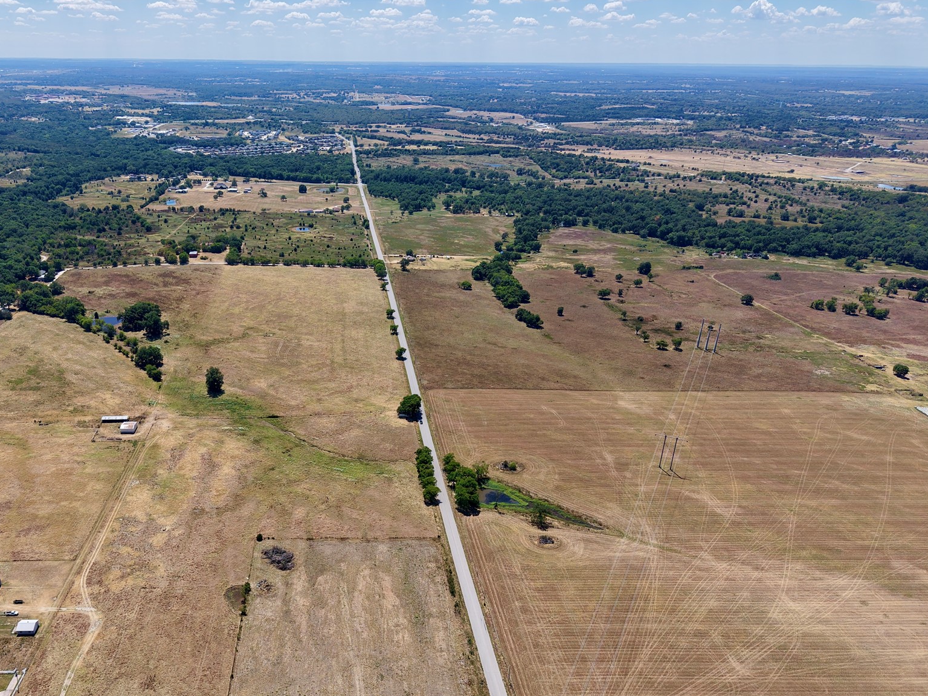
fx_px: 804
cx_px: 353
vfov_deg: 46.4
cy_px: 433
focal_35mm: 30
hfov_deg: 59.3
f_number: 1.8
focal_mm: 8.67
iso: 150
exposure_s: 1/4000
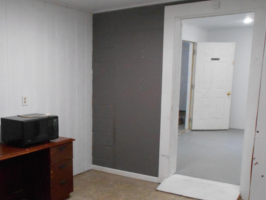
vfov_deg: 34.0
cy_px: 133
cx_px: 93
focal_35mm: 42
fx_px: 323
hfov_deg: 44.3
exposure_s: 1/80
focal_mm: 4.6
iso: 800
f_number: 3.2
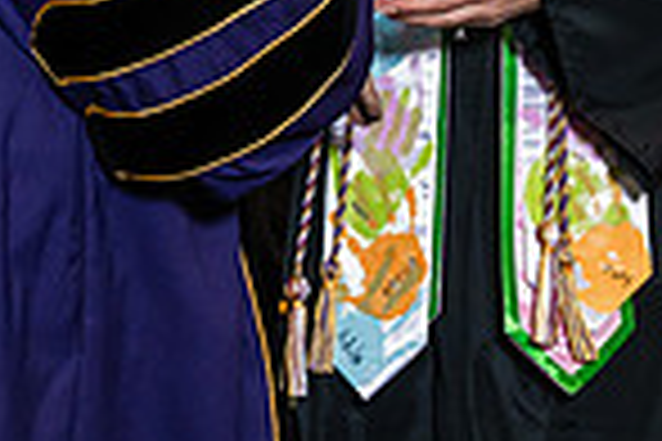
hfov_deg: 7.4
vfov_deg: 4.9
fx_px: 5075
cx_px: 59
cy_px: -173
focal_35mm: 276
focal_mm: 70
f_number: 5.6
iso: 1250
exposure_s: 1/200
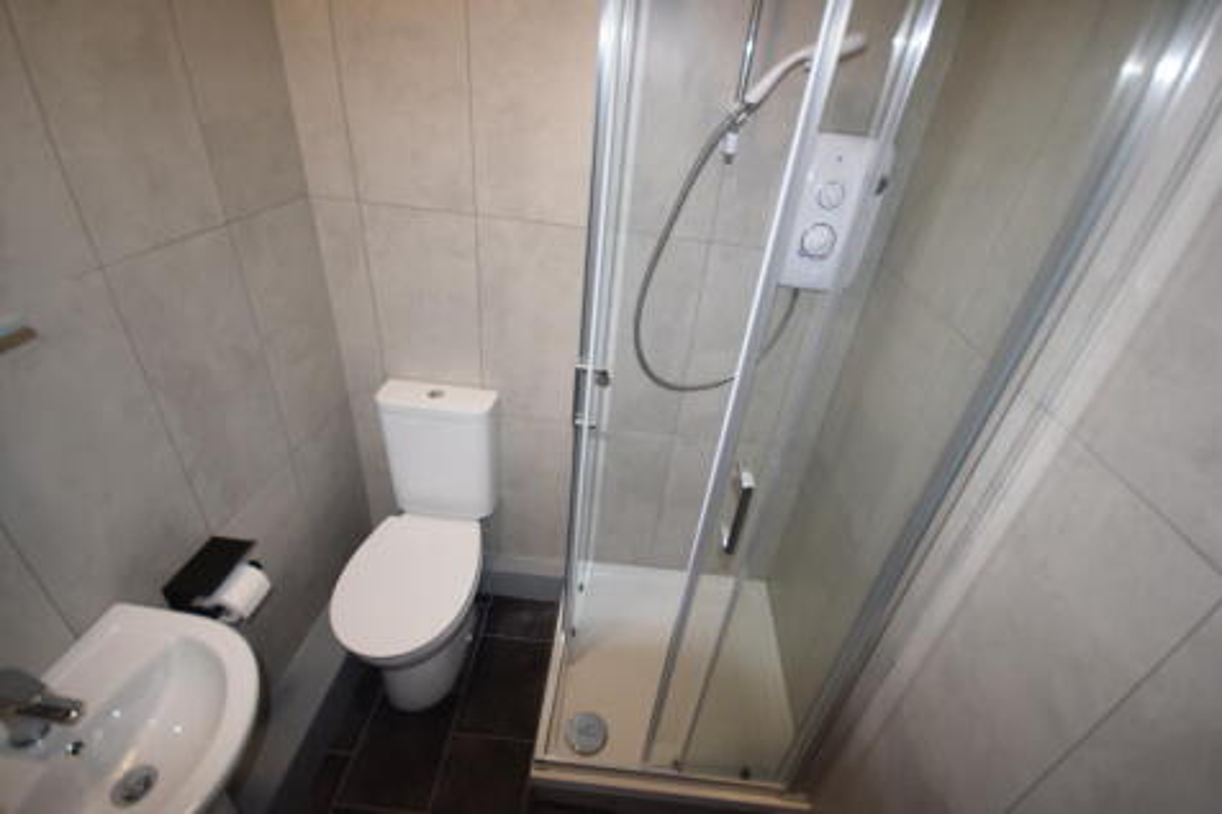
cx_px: 611
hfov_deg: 100.4
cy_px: 407
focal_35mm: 15
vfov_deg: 77.3
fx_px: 509
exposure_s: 1/80
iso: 800
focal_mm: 10
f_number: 4.5
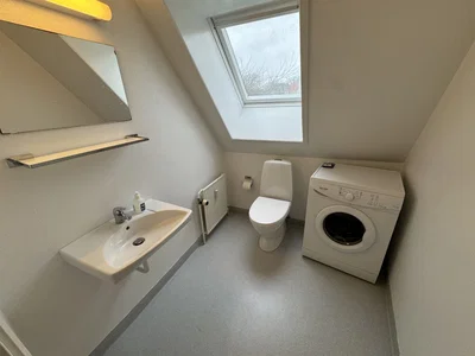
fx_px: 192
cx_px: 238
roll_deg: +3.0
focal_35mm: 14
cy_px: 178
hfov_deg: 102.1
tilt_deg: -20.7
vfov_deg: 85.7
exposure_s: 1/100
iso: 64
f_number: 2.2
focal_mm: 2.22
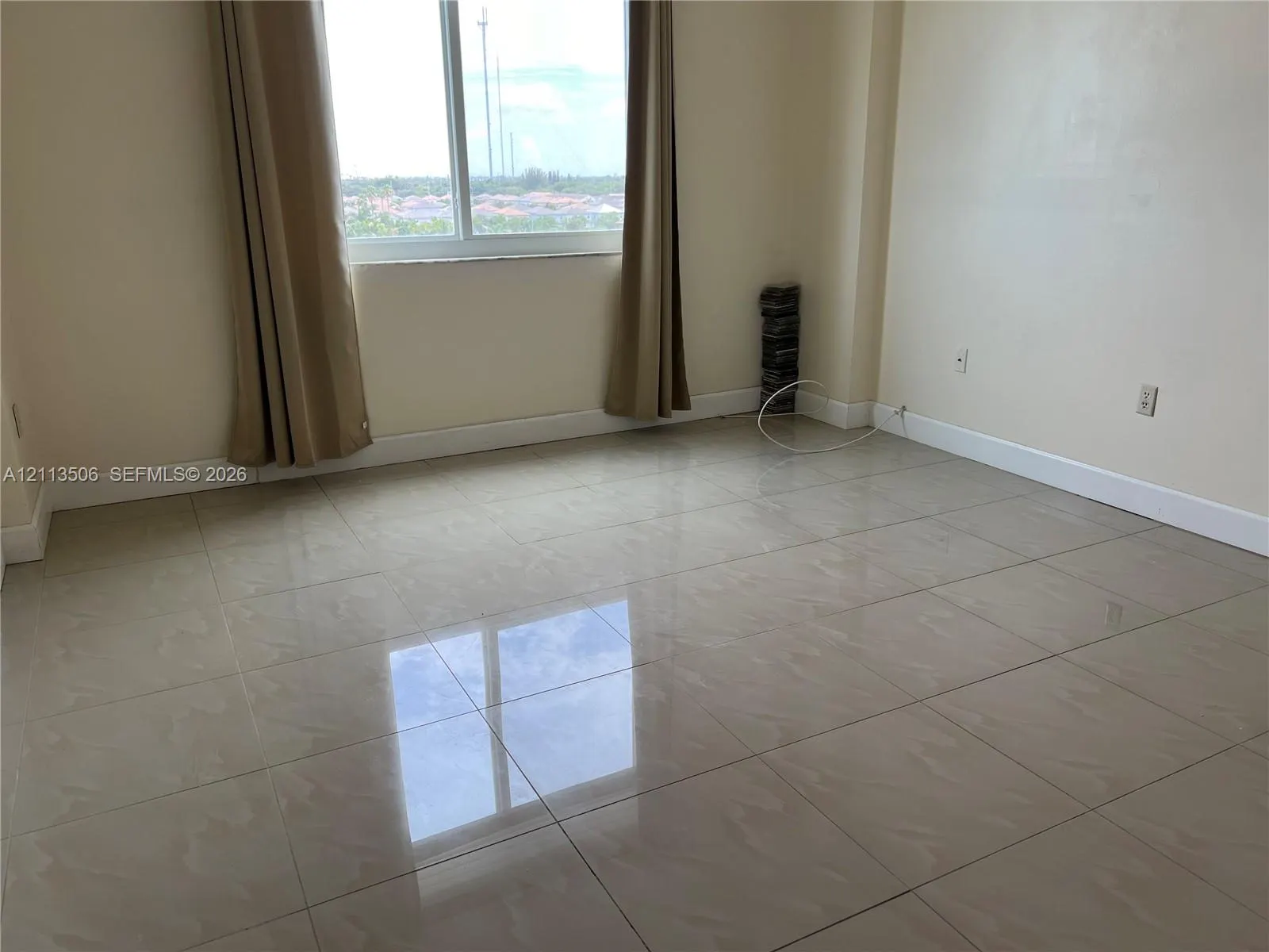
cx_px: 634
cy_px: 476
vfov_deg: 53.1
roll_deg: +0.3
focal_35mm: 26
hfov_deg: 67.3
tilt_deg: -18.2
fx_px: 953
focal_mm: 5.7
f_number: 1.5
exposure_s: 1/196
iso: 40
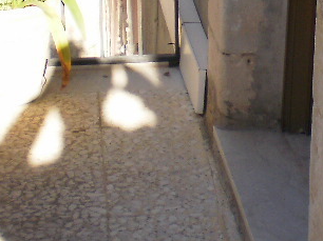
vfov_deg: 9.2
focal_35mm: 159
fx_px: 1482
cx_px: 285
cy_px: -19
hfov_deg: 12.4
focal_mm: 6.3
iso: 100
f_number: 3.1
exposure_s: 1/320
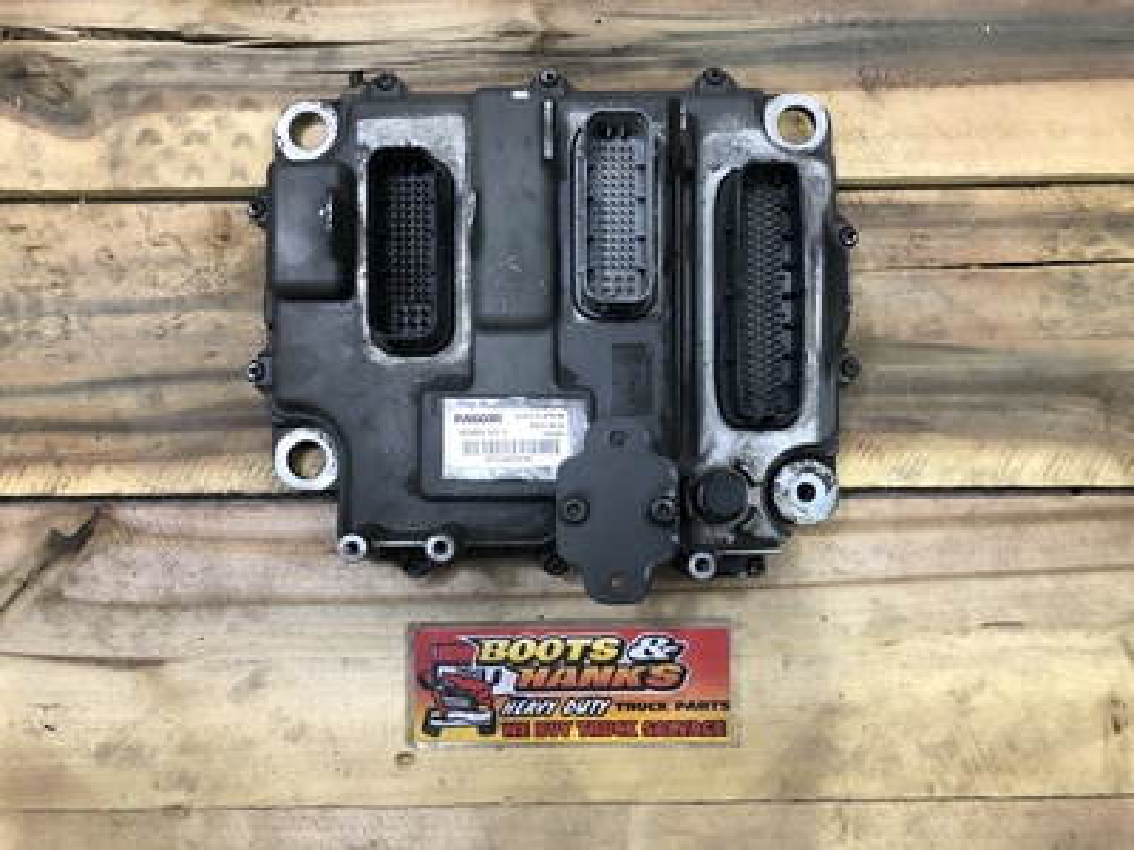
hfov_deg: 63.4
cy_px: 425
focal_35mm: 28
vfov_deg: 49.7
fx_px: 917
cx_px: 567
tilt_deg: -87.4
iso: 64
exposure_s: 1/15
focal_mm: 4
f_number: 1.8
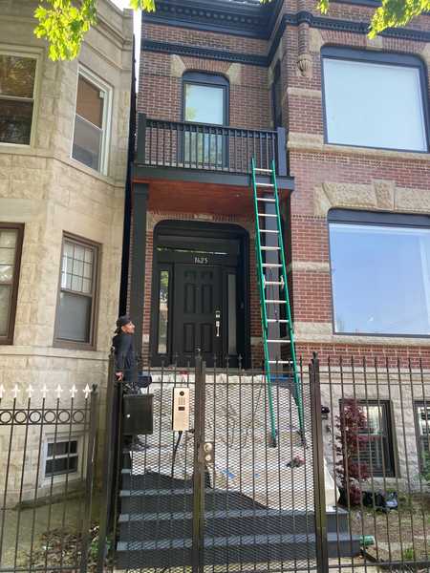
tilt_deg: +14.0
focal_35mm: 28
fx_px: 464
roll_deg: -1.0
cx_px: 215
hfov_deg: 49.7
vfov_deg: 63.4
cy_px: 286
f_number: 1.8
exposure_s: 1/154
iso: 20
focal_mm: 3.99
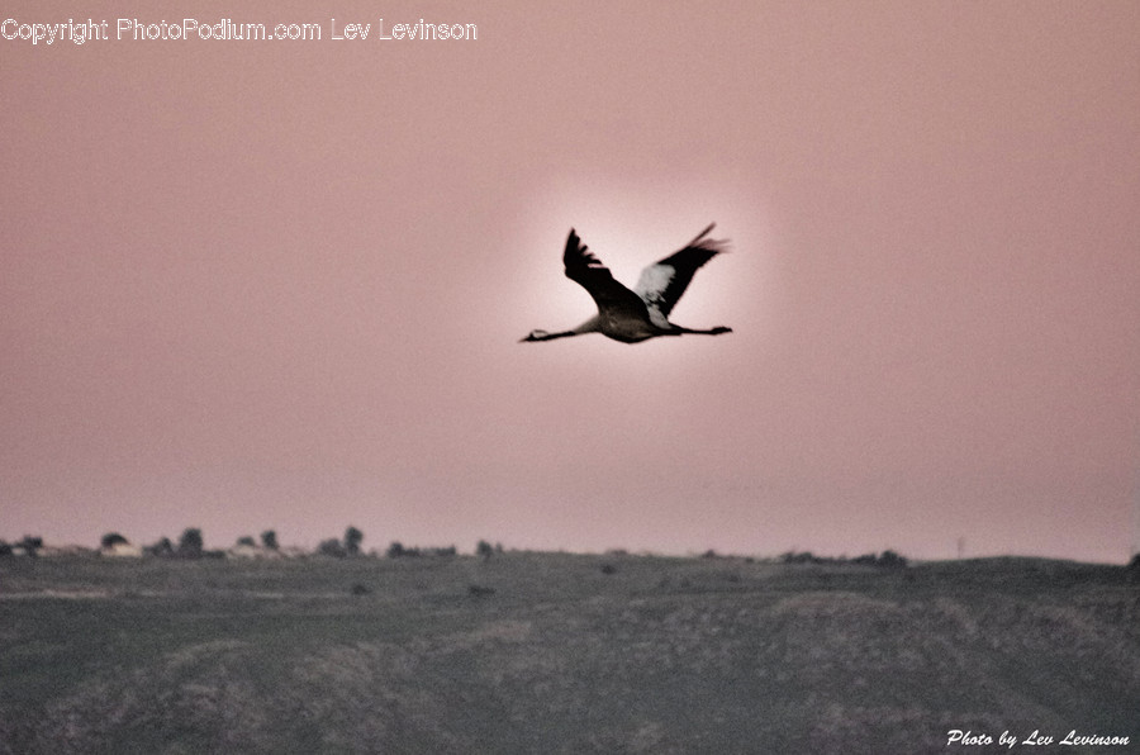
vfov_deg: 2.9
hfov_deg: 4.3
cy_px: 378
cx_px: 570
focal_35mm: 480
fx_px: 15168
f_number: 5.6
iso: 6400
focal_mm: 320
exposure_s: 1/500
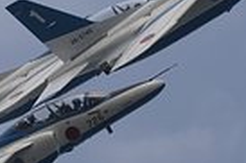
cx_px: -43
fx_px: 4586
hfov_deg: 3.1
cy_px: 177
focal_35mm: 672
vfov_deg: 2.0
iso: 100
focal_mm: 120
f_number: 4
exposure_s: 1/2500
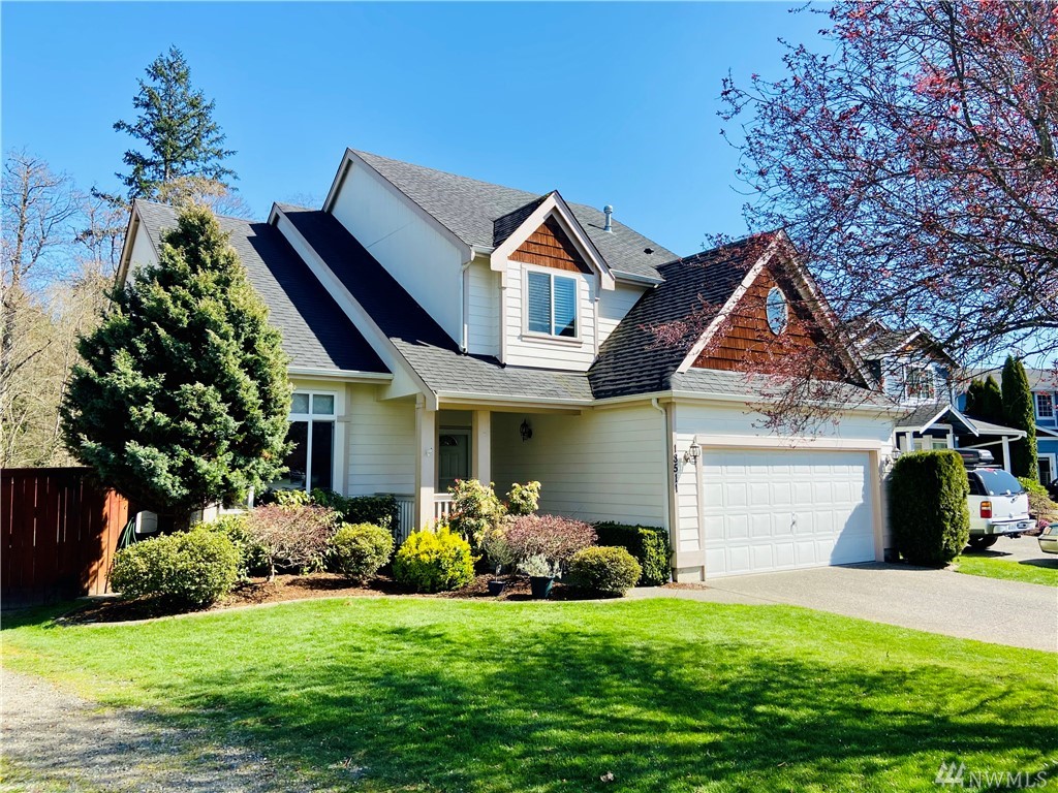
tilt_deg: +5.3
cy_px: 396
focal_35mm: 26
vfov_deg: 53.1
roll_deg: +0.0
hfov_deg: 67.3
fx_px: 795
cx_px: 529
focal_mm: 4.25
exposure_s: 1/1395
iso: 32
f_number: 1.8
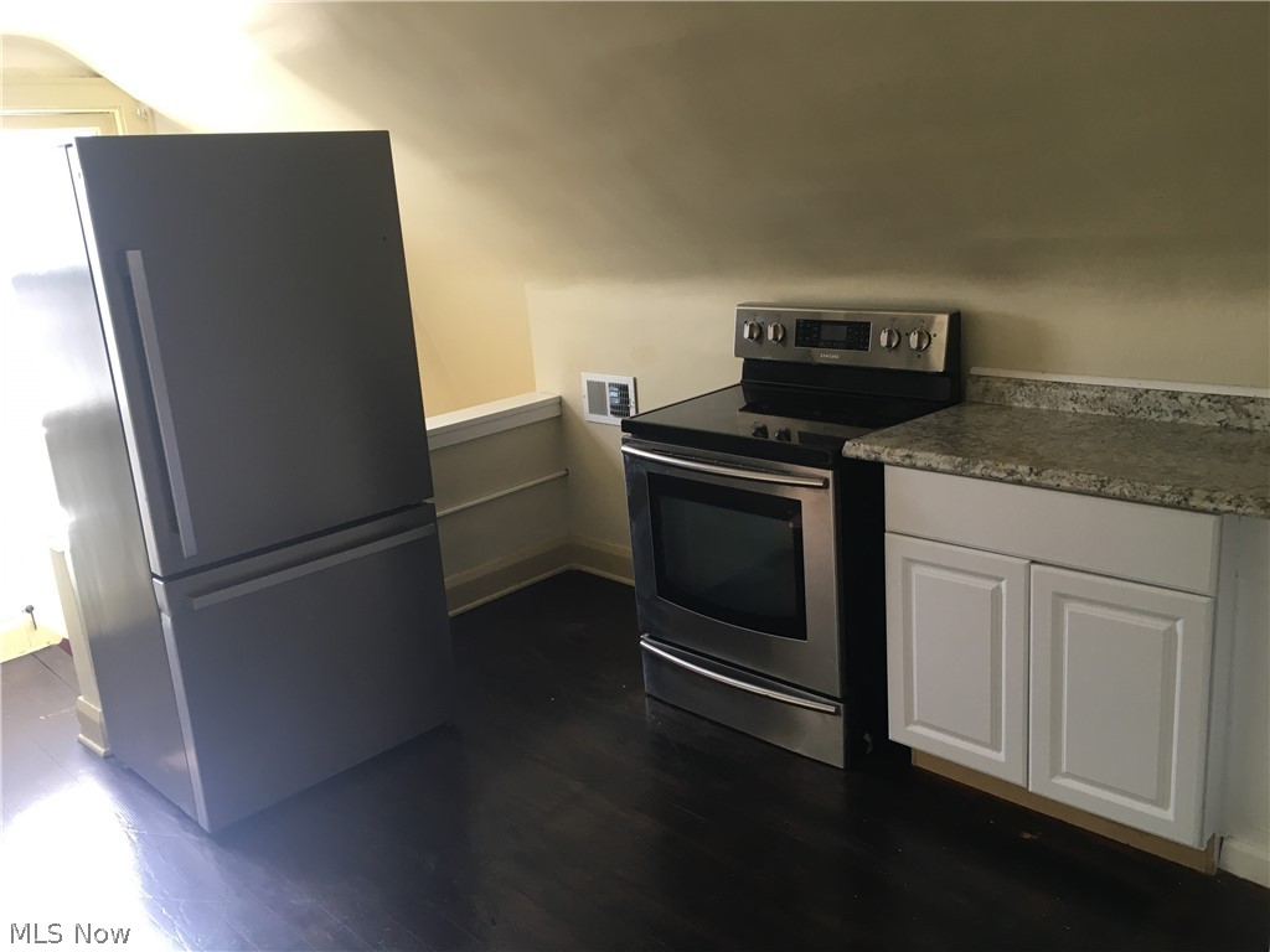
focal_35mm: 29
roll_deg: +4.5
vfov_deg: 48.2
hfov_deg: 61.7
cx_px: 635
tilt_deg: -16.9
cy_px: 476
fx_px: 1064
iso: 50
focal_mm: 4.15
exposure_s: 1/30
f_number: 2.2
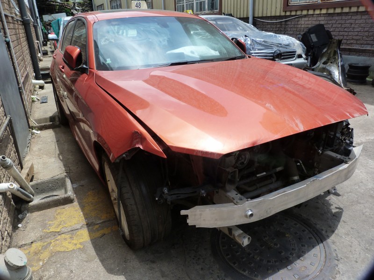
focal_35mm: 25
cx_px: 187
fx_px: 270
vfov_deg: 54.9
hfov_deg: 69.4
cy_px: 140
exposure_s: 1/250
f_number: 5
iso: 125
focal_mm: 4.5
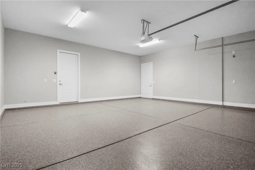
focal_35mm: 16
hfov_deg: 96.8
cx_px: 128
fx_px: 113
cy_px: 85
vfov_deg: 73.7
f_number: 5
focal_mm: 11
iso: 6400
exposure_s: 1/100
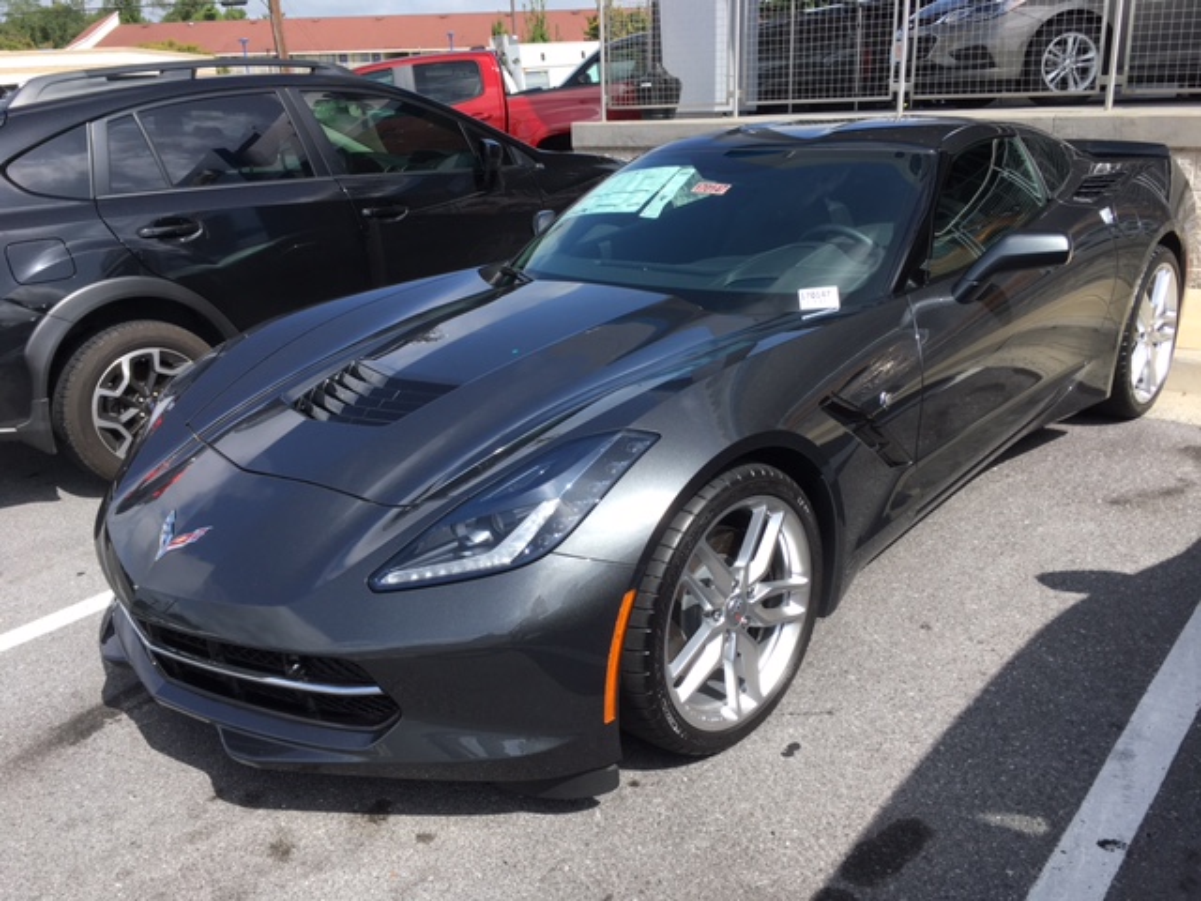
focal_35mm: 29
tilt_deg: -18.6
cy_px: 450
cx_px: 600
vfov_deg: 48.2
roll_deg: +1.8
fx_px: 1006
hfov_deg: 61.7
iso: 25
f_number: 2.2
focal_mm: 4.15
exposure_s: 1/905
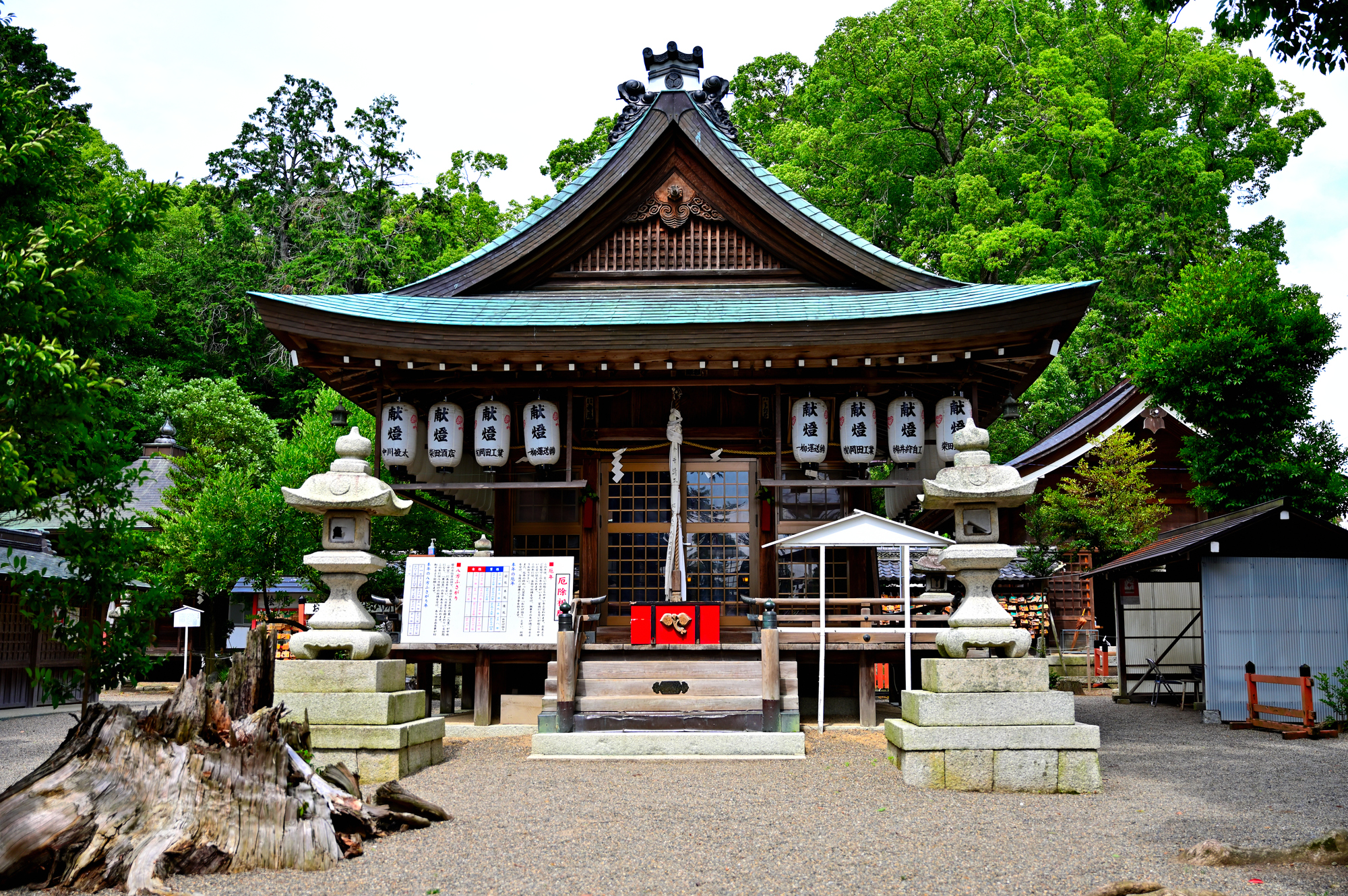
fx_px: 1272
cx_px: 674
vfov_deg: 38.8
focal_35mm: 34
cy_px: 448
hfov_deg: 55.8
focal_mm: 34
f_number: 2.8
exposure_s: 1/1000
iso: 100
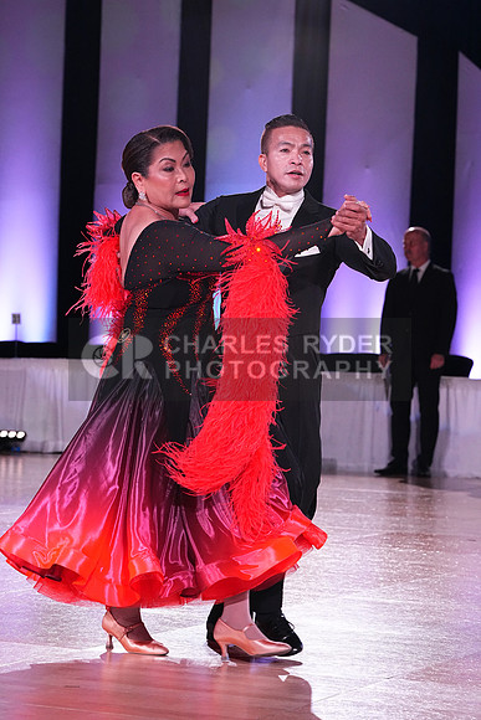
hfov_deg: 12.0
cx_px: 240
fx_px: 2283
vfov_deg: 17.9
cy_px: 360
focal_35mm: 114
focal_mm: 114
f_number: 6.3
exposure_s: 1/250
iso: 4000
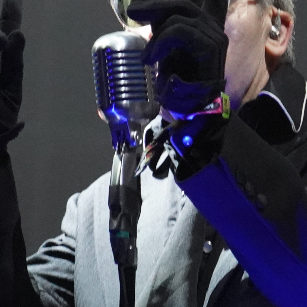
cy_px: 200
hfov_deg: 3.9
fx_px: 4525
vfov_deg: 3.9
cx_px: 104
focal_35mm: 451
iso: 8000
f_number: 4
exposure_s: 1/160
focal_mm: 100
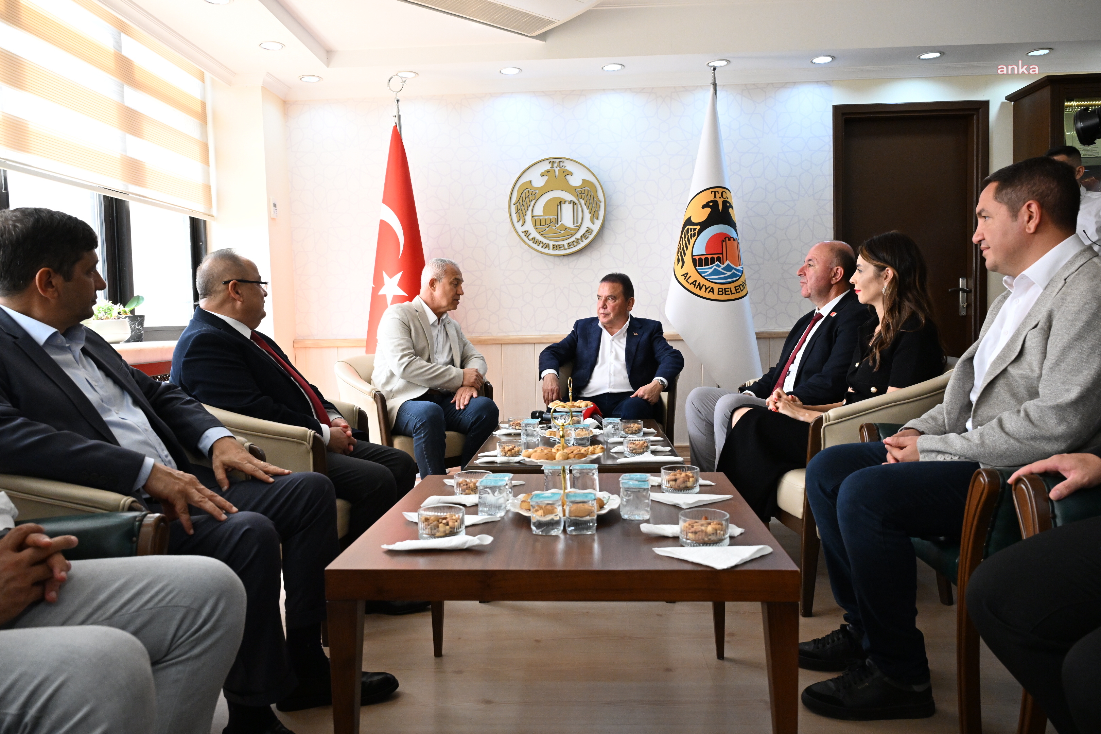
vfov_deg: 48.7
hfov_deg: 68.4
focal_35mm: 26
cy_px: 367
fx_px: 810
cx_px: 550
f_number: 6.3
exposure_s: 1/320
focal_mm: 26.5
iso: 4000
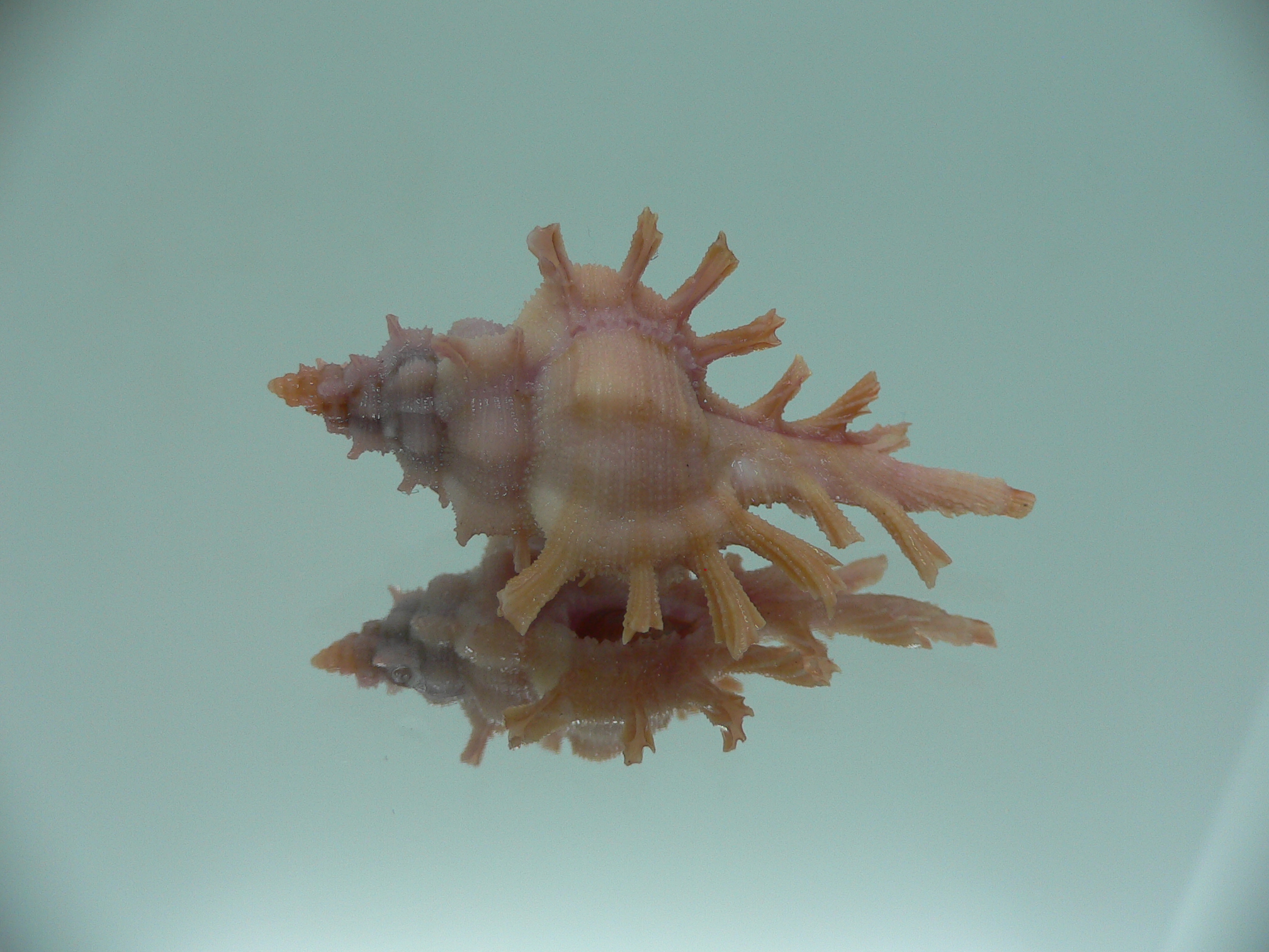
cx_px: 634
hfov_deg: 52.6
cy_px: 476
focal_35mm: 35
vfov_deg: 40.7
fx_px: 1283
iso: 80
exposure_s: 1/60
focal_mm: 4.6
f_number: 2.8
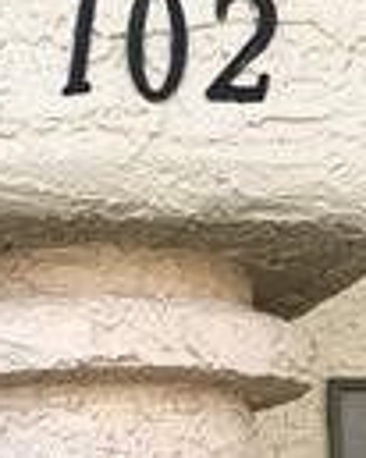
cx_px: 156
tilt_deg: +7.8
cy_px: 454
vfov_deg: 14.9
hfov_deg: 12.1
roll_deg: +1.6
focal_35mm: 127
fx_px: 1722
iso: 20
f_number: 1.8
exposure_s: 1/358
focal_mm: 3.99
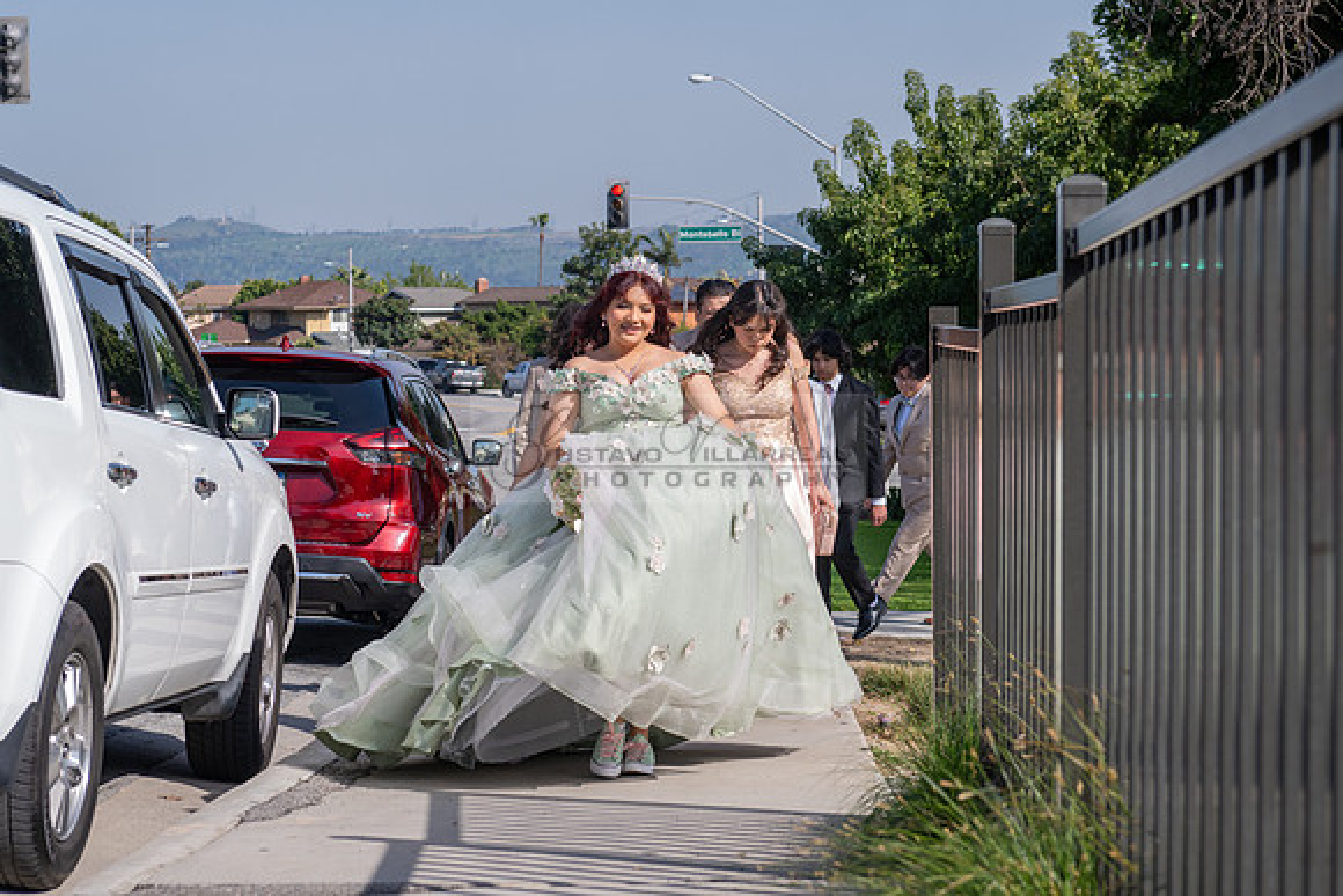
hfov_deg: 24.5
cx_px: 574
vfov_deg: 16.5
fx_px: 3096
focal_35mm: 83
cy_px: 479
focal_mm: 70
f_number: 5.6
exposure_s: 1/800
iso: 200
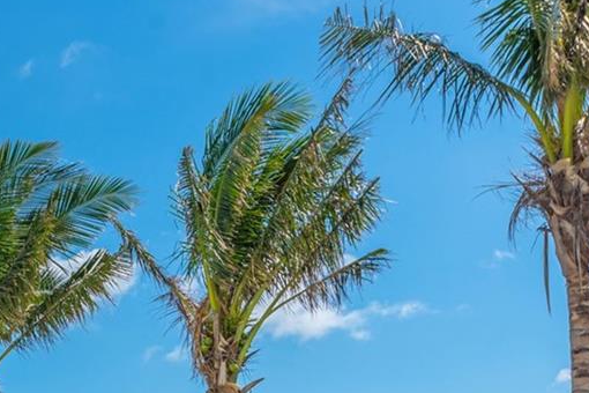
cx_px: -174
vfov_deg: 17.7
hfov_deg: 25.3
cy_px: 588
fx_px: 1129
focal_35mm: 69
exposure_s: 1/800
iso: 160
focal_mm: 22
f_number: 8
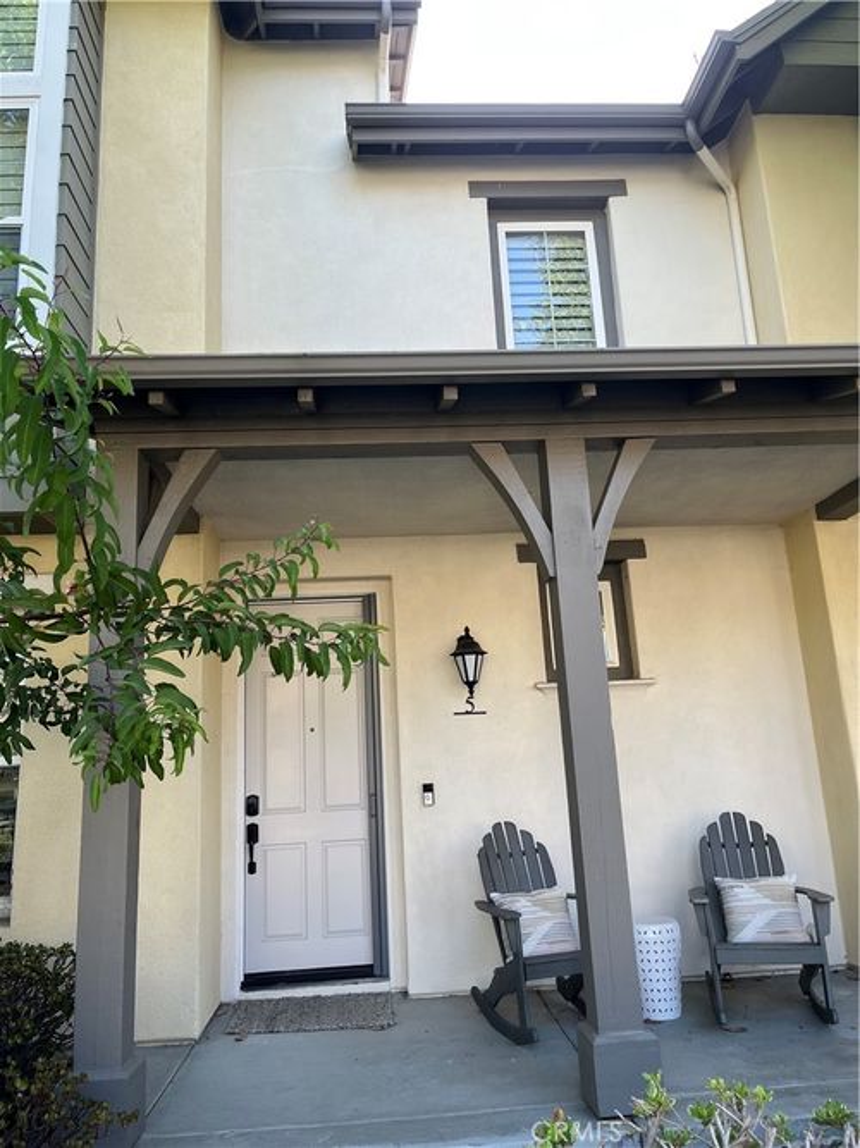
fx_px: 862
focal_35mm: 26
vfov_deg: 67.3
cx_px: 430
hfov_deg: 53.0
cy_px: 574
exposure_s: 1/378
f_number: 1.6
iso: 50
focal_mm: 5.1
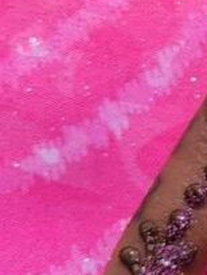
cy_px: 25
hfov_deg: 10.0
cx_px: 495
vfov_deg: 15.0
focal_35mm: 130
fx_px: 1035
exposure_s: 1/2531
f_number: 1.8
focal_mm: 5.4
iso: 40
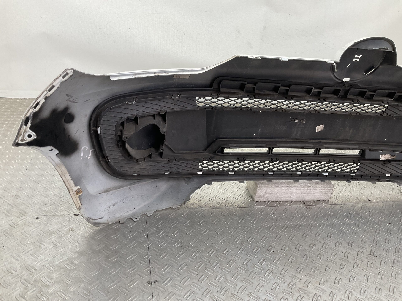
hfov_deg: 61.7
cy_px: 150
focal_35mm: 29
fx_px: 337
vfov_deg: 48.2
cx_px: 201
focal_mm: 3
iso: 40
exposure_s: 1/120
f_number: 1.8
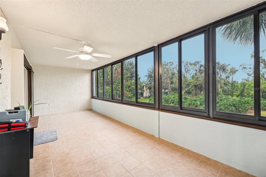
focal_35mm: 14
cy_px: 88
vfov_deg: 81.1
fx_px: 103
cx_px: 133
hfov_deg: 104.3
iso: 400
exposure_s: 1/25
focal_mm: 14
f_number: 8
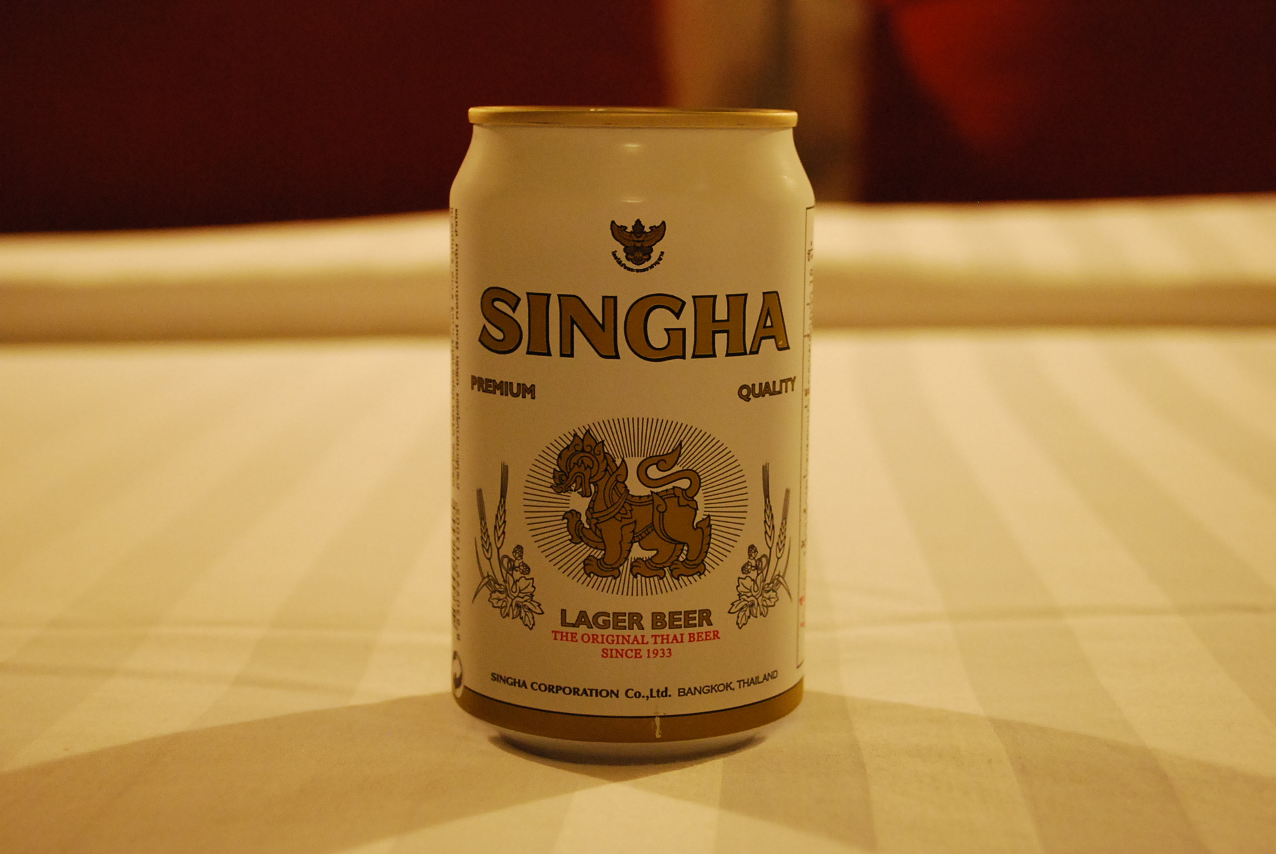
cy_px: 427
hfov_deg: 33.4
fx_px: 2129
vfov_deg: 22.7
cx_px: 638
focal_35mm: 60
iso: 1600
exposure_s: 1/10
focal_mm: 40
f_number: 5.3
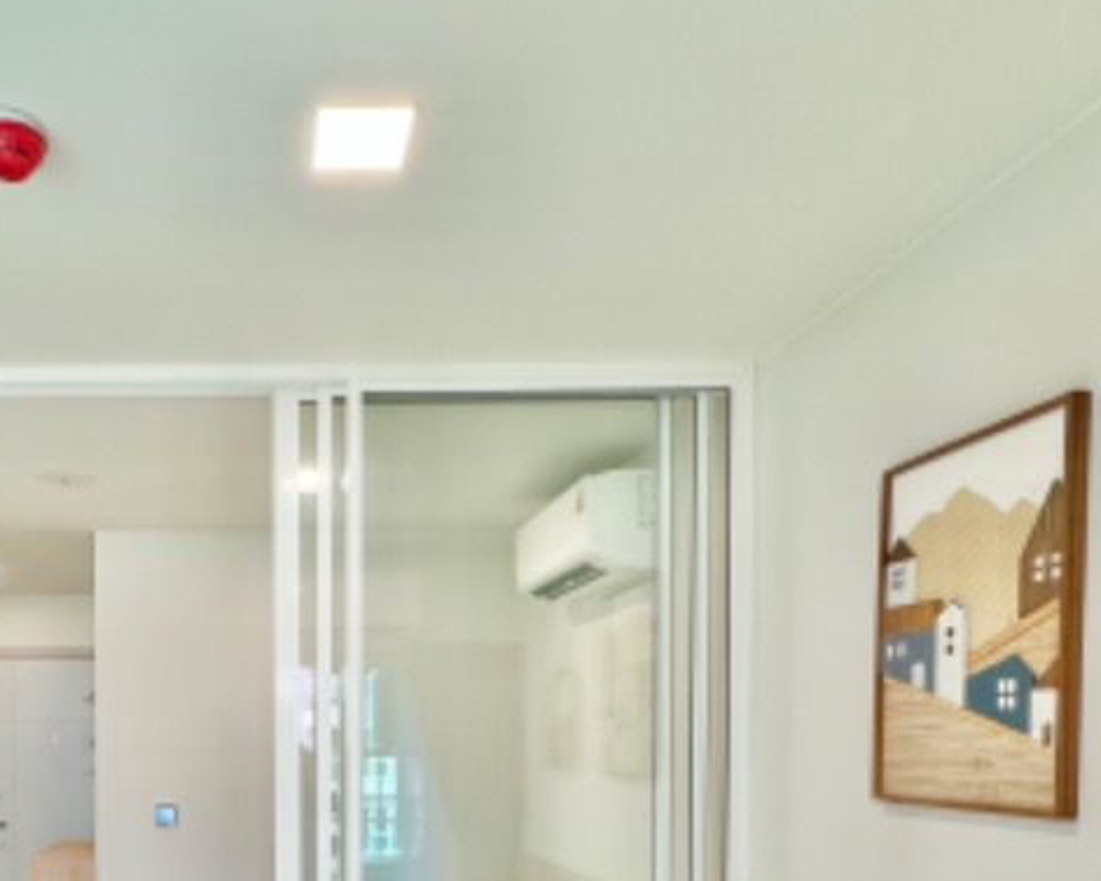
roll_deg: +0.3
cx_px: 257
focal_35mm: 29
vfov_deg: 45.8
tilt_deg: -1.4
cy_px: 771
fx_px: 945
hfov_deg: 57.0
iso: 125
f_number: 2.2
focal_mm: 2.22
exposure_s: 1/100
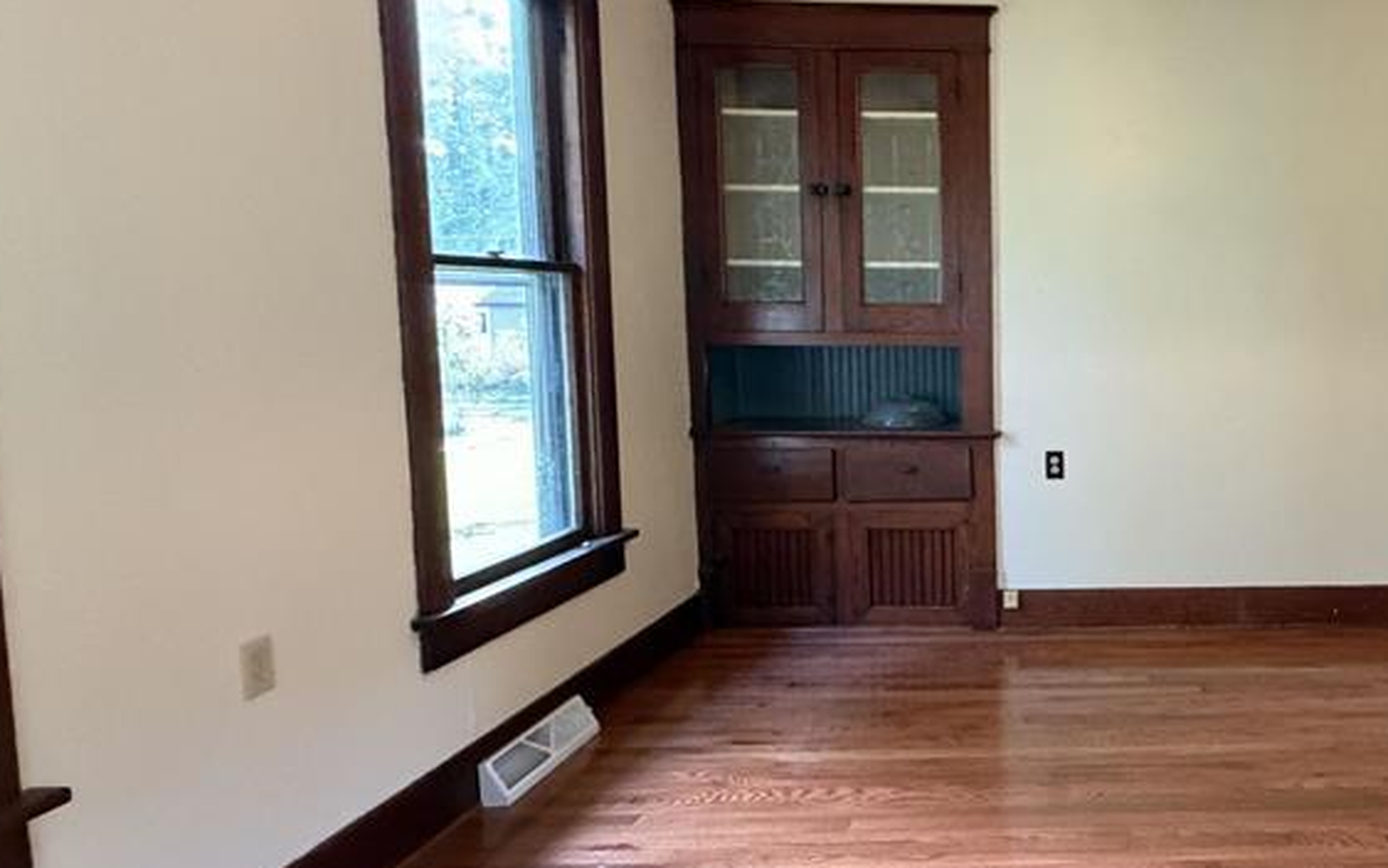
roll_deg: +0.0
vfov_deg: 46.0
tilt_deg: -4.8
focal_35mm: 27
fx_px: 1021
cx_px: 1186
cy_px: 392
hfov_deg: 60.5
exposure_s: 1/60
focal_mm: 2.22
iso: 800
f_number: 2.2
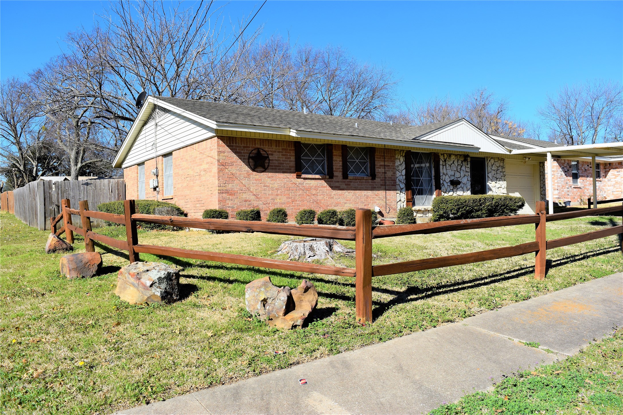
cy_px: 208
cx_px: 312
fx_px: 467
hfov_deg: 67.4
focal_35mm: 27
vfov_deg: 47.9
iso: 110
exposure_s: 1/500
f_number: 8
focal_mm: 18
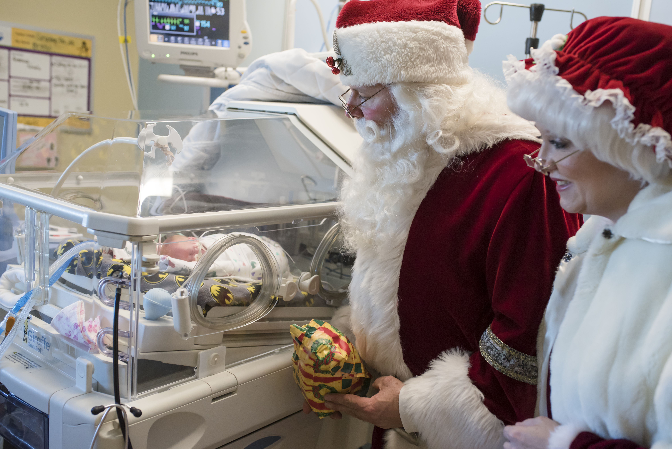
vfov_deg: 37.9
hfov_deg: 54.4
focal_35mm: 35
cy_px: 224
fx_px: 654
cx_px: 336
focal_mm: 35
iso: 1600
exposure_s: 1/125
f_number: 3.2
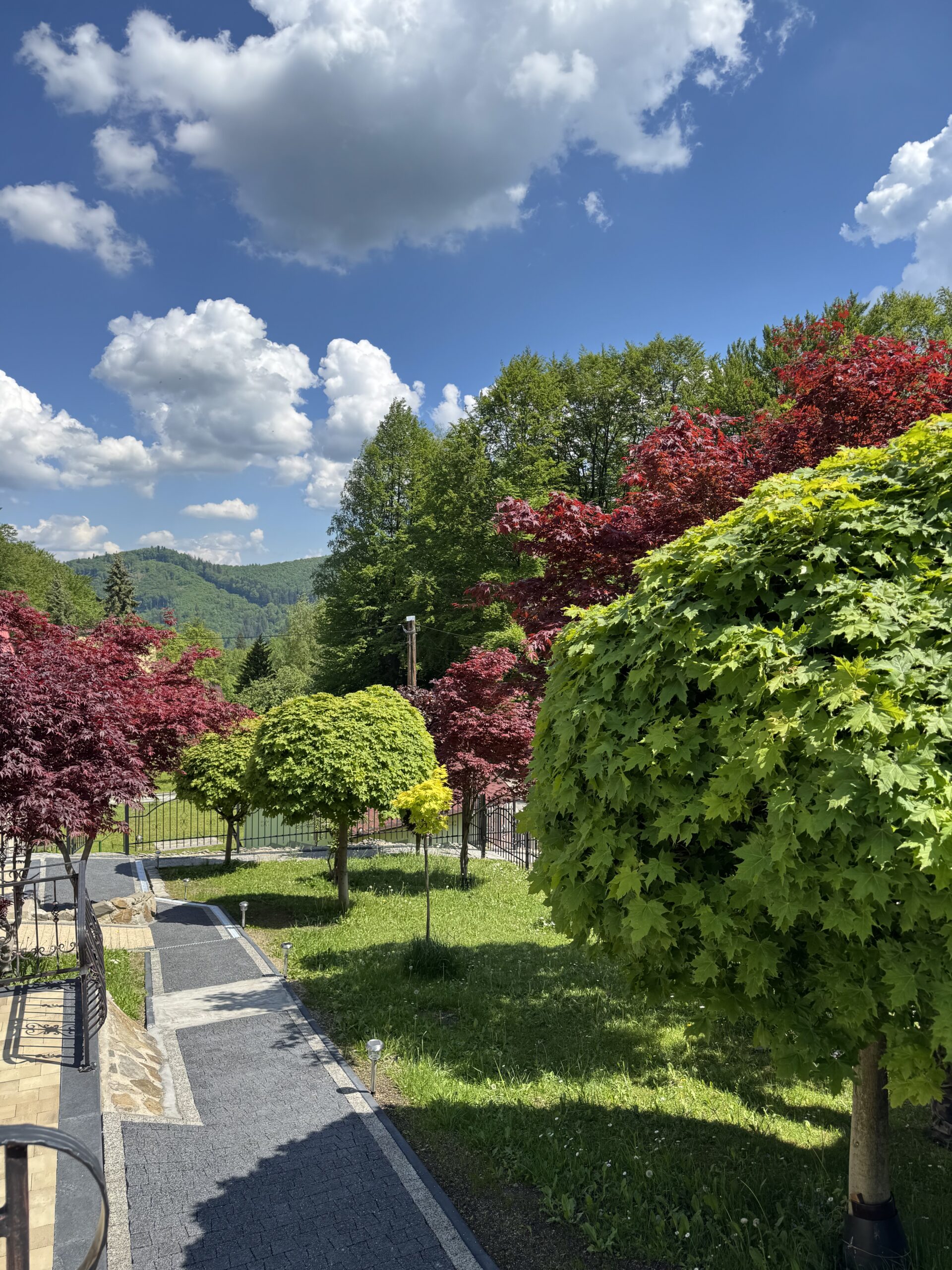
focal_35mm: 24
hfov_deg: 56.8
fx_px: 880
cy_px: 635
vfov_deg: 71.6
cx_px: 476
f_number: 1.78
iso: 80
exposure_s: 1/1869
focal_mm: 6.76
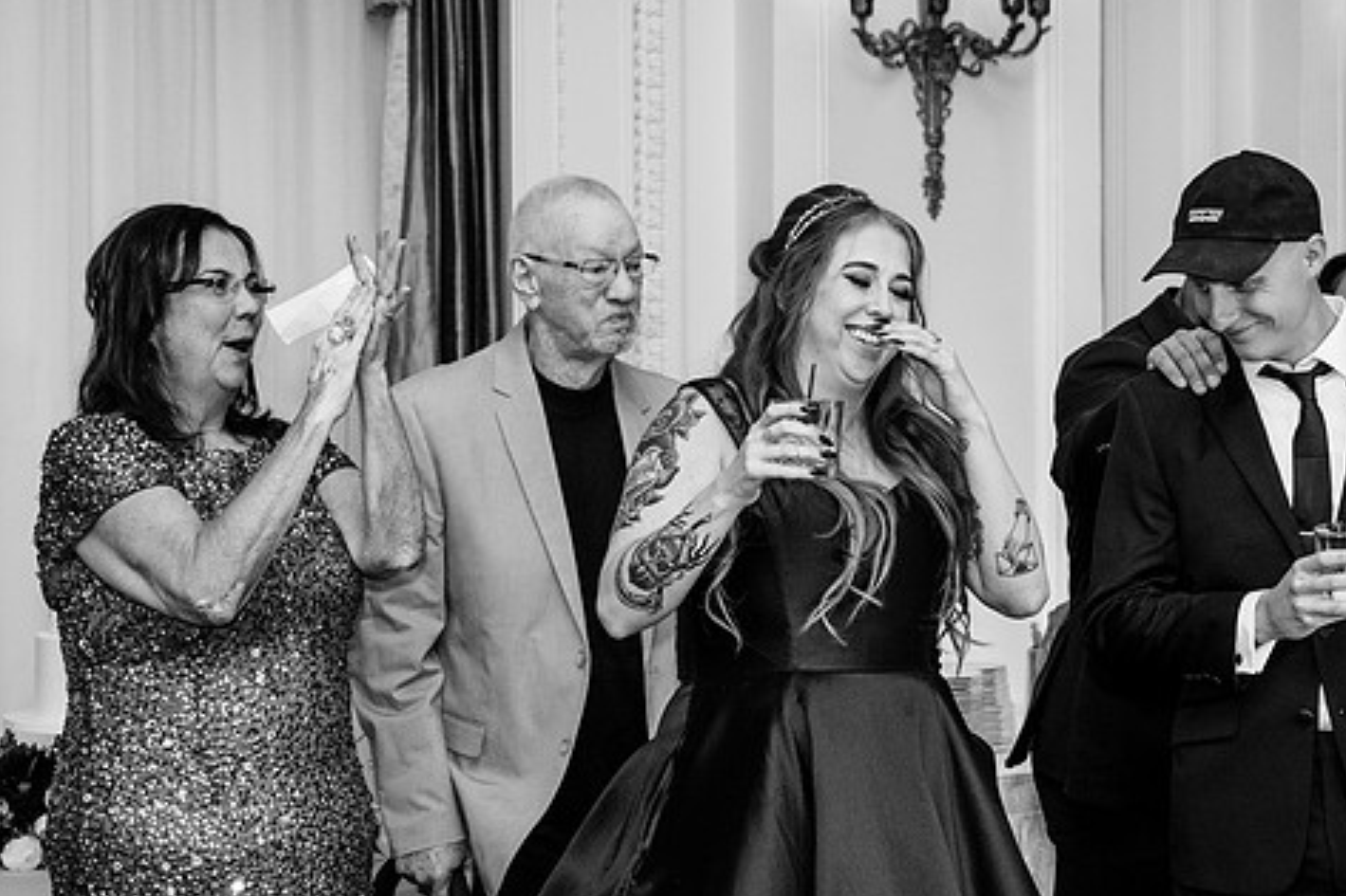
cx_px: 808
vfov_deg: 14.2
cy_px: 450
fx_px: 3588
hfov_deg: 21.2
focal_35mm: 96
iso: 2000
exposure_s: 1/200
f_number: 5
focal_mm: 70
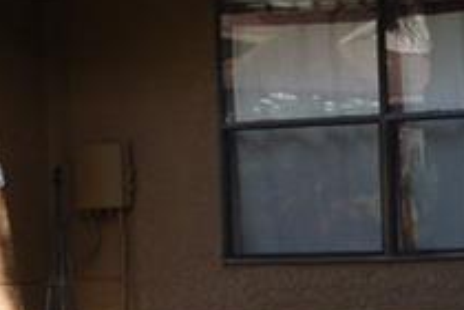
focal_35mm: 206
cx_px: 278
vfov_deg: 6.7
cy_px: 69
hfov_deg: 10.0
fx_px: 2655
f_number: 8
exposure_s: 1/250
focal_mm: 18
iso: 200
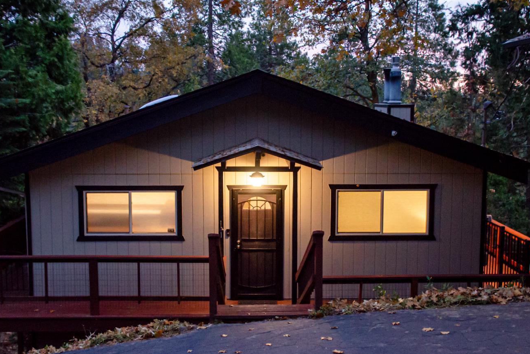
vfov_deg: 29.9
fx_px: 663
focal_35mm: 45
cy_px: 170
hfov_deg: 43.6
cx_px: 250
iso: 3200
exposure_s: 1/40
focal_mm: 26
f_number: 3.8
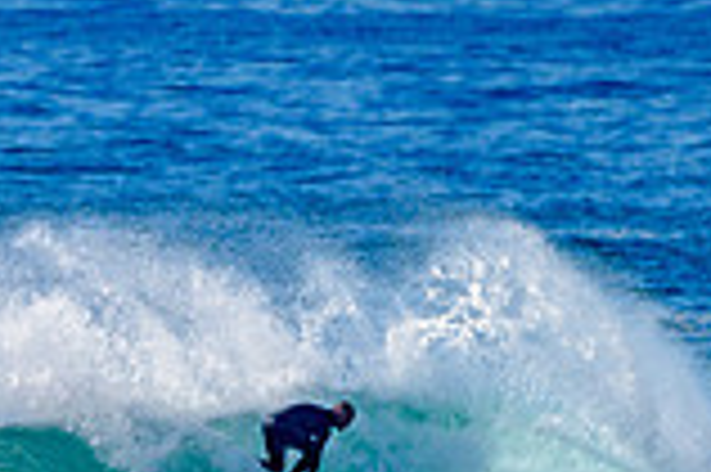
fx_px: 44489
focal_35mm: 2255
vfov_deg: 0.6
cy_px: 544
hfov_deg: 0.9
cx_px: 219
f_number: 5.6
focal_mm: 500
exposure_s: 1/2000
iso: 200
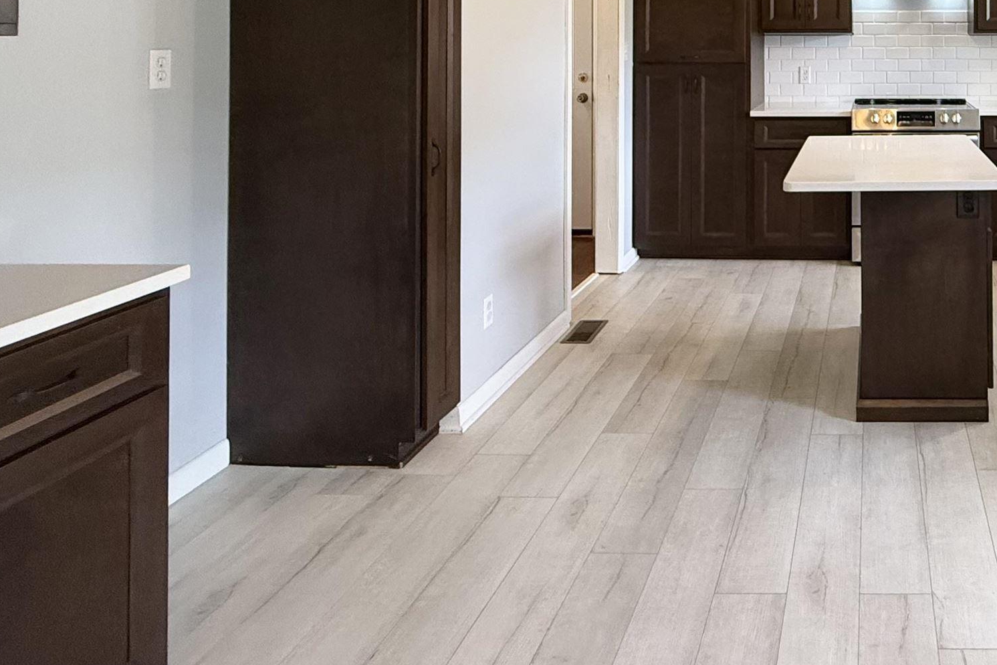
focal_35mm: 30
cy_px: 33
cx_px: 880
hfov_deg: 54.7
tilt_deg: -0.4
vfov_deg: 39.5
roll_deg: +0.3
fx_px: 831
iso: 320
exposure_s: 1/120
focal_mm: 2.22
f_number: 2.2
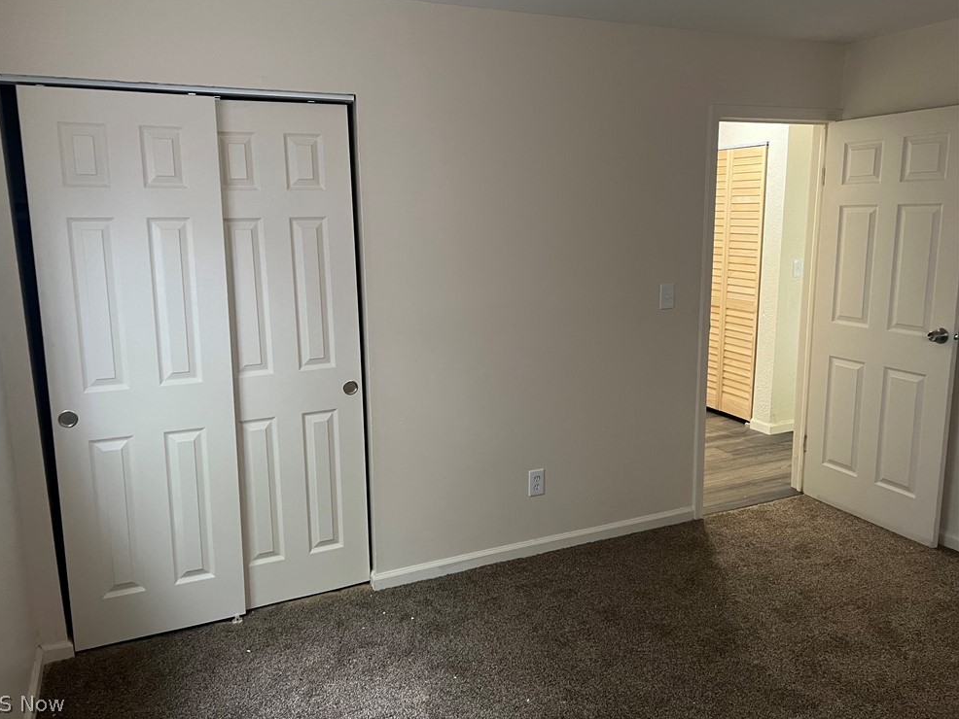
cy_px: 347
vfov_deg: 51.4
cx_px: 462
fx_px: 748
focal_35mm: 27
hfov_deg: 65.3
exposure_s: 1/60
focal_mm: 5.7
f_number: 1.5
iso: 320
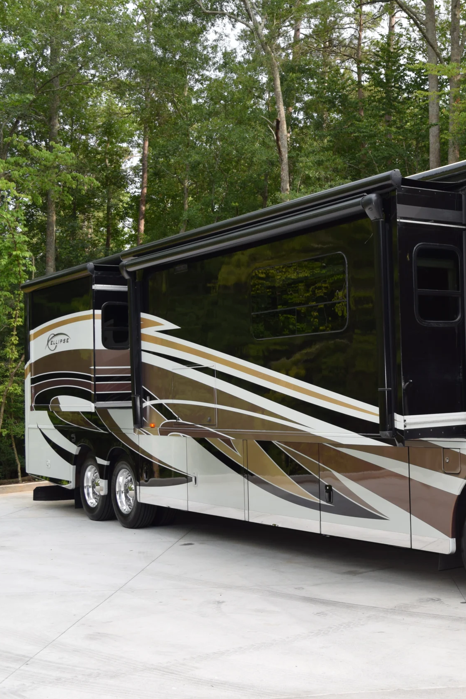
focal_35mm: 50
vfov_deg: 39.6
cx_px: 475
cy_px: 349
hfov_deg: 25.5
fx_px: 971
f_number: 5.6
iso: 160
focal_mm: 22
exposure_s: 1/125
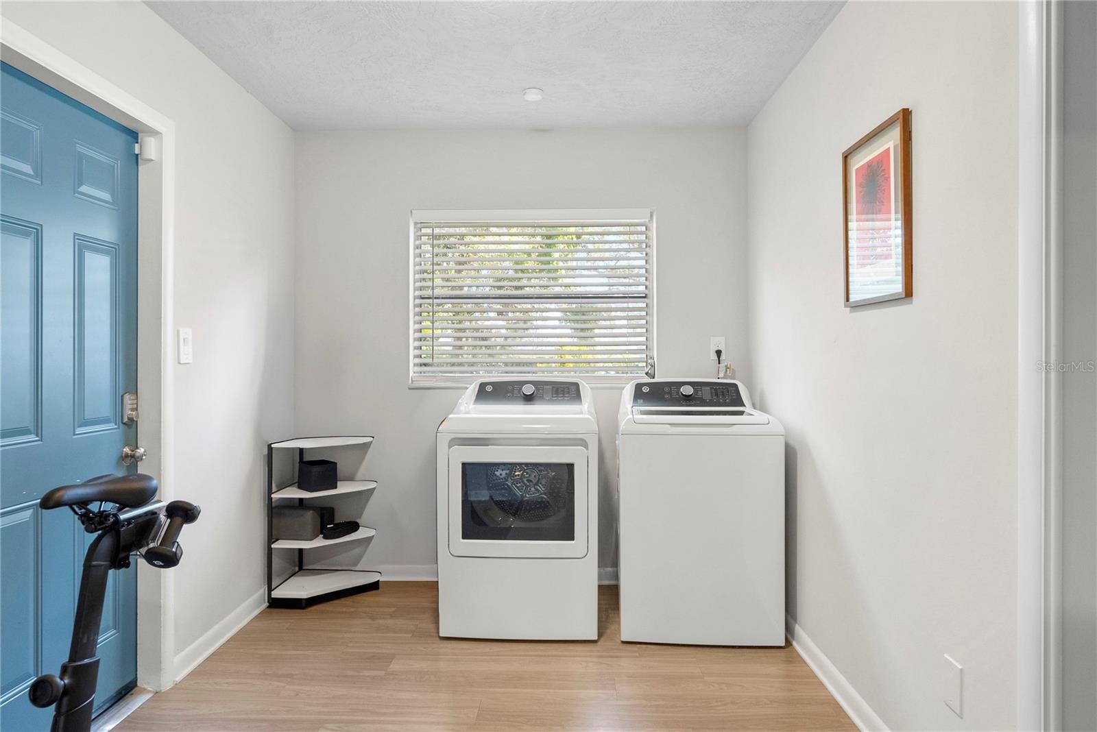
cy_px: 366
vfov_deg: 56.2
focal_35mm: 22
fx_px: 686
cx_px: 548
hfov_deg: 77.3
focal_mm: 22.5
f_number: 9
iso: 2000
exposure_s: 1/13
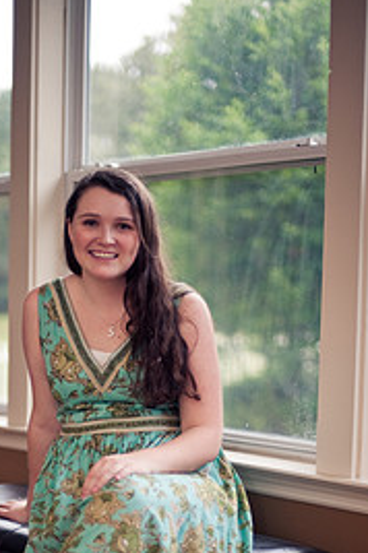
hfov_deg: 16.1
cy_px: 437
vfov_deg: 23.9
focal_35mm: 84
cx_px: 96
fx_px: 1291
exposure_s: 1/100
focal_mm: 50
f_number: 1.4
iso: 200
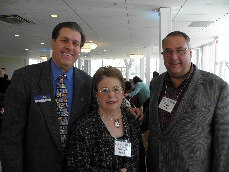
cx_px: 114
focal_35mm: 26
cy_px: 86
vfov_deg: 53.1
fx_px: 172
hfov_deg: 67.3
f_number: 3.2
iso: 64
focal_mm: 4.6
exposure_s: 1/60
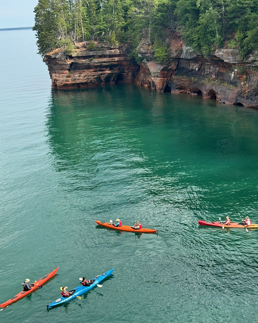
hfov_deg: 28.1
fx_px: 516
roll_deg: +3.8
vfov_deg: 34.8
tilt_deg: -14.2
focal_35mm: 54
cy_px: 155
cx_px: 131
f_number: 1.78
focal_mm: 6.76
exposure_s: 1/1869
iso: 64
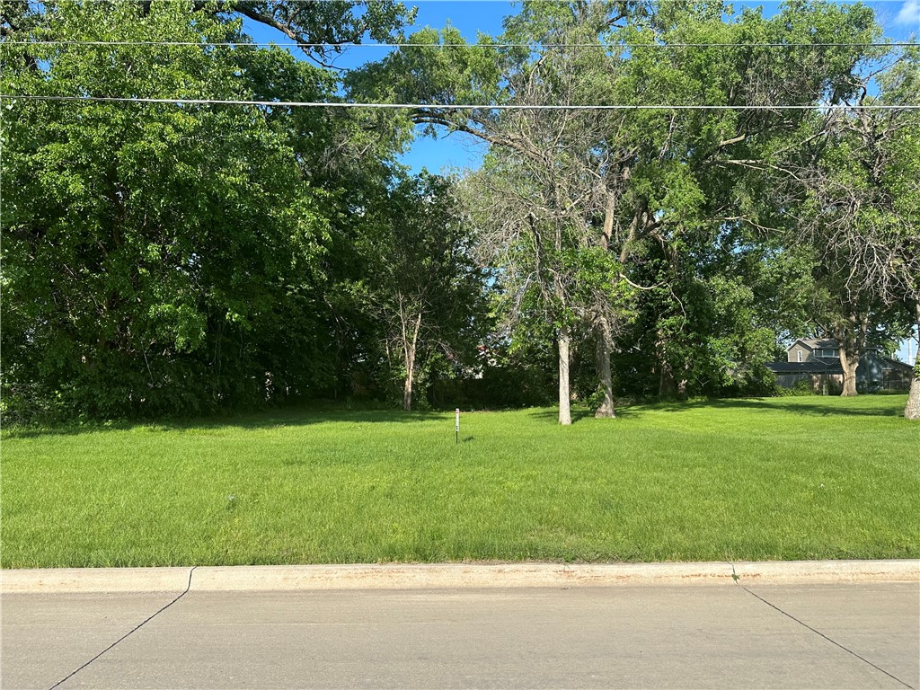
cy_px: 345
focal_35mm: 24
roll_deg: -0.4
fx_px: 638
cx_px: 460
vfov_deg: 56.8
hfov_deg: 71.6
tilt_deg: +2.4
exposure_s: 1/2591
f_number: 1.78
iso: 80
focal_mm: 6.86
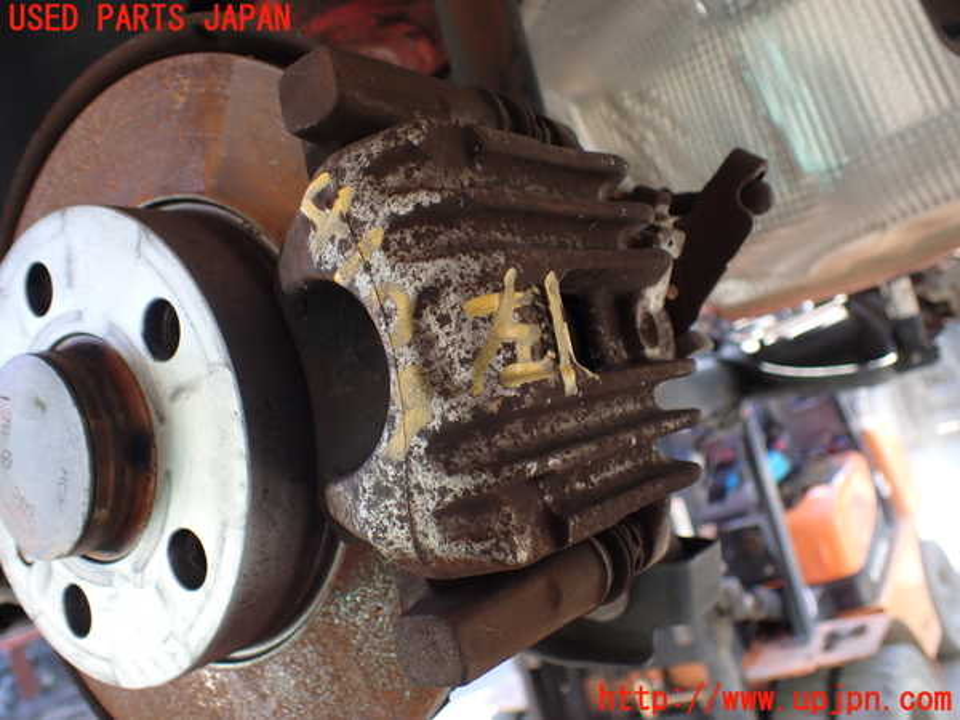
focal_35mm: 30
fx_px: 832
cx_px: 480
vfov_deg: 46.8
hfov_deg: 60.0
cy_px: 360
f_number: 2.3
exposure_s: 1/125
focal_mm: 5.4
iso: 125
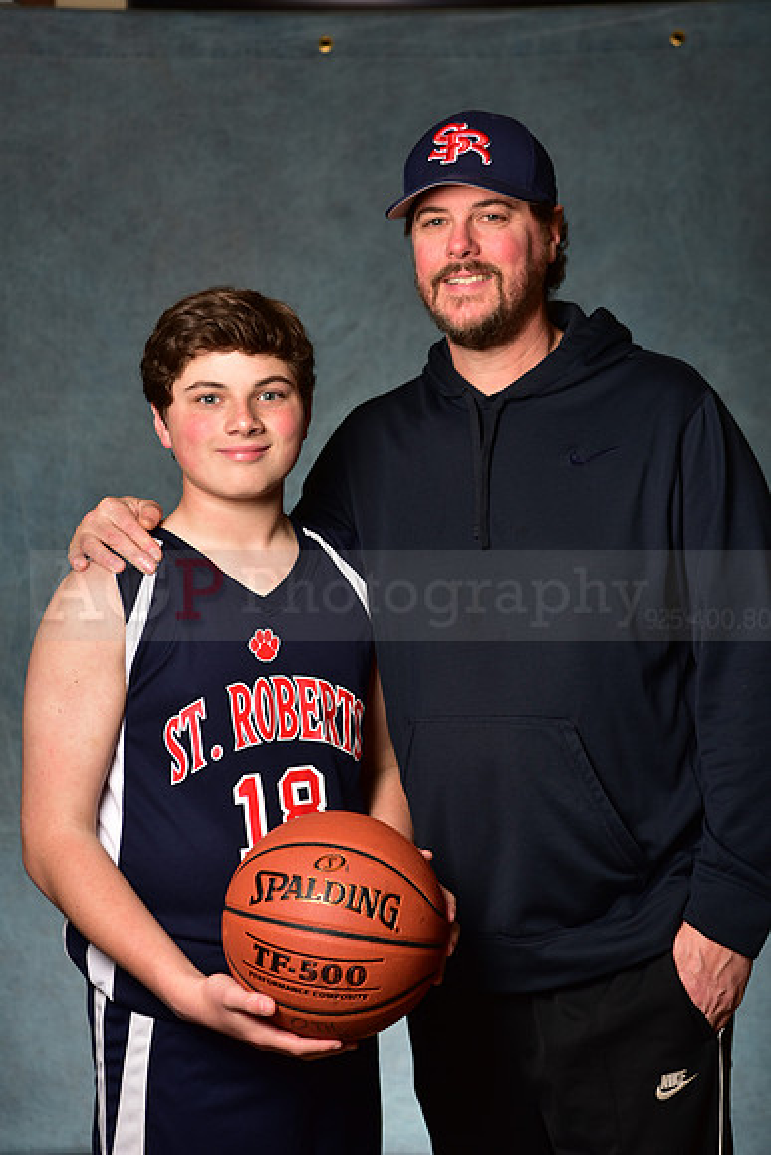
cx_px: 386
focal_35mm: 70
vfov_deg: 28.8
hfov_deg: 19.5
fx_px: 2247
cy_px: 578
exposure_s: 1/200
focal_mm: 70
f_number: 4.5
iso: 100
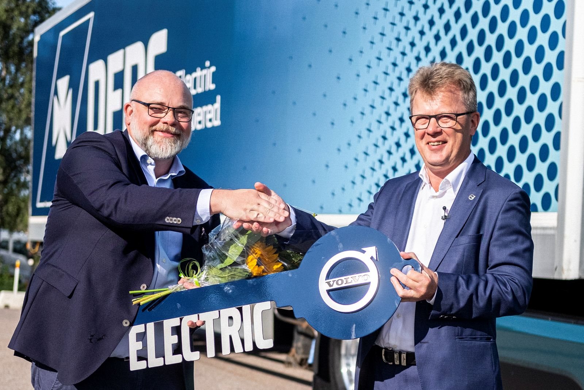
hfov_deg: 37.5
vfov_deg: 25.5
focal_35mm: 53
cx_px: 292
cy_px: 195
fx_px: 860
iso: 400
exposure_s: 1/7000
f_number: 2
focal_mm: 35
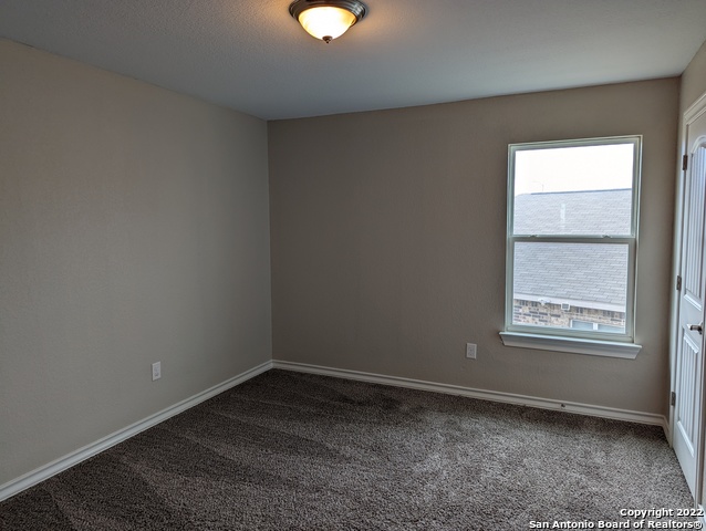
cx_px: 353
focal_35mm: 24
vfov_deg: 56.9
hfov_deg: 71.5
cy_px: 266
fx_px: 490
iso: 28
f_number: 1.85
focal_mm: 6.81
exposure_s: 1/60
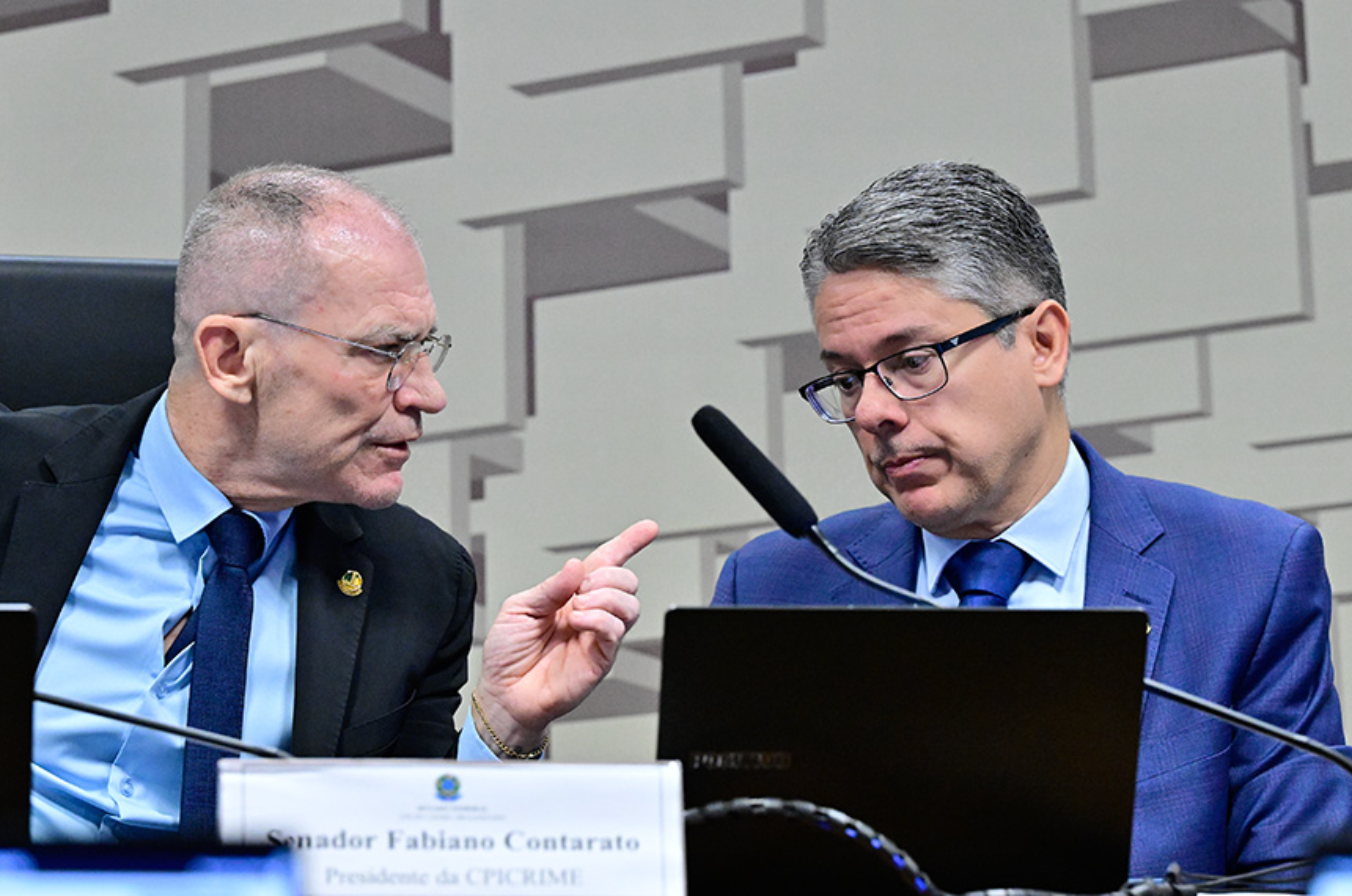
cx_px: 676
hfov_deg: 9.5
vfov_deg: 6.3
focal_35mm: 217
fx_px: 8134
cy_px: 448
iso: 5000
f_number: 4
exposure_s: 1/320
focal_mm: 145
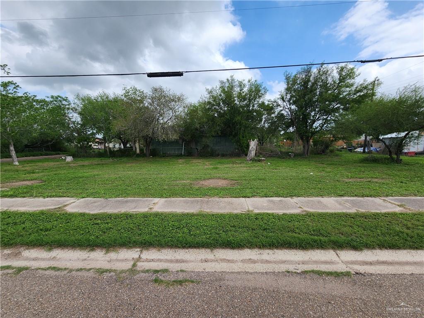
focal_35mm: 13
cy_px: 159
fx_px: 159
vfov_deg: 89.9
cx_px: 212
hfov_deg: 106.2
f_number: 2.2
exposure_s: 1/1844
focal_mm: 2.2
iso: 50
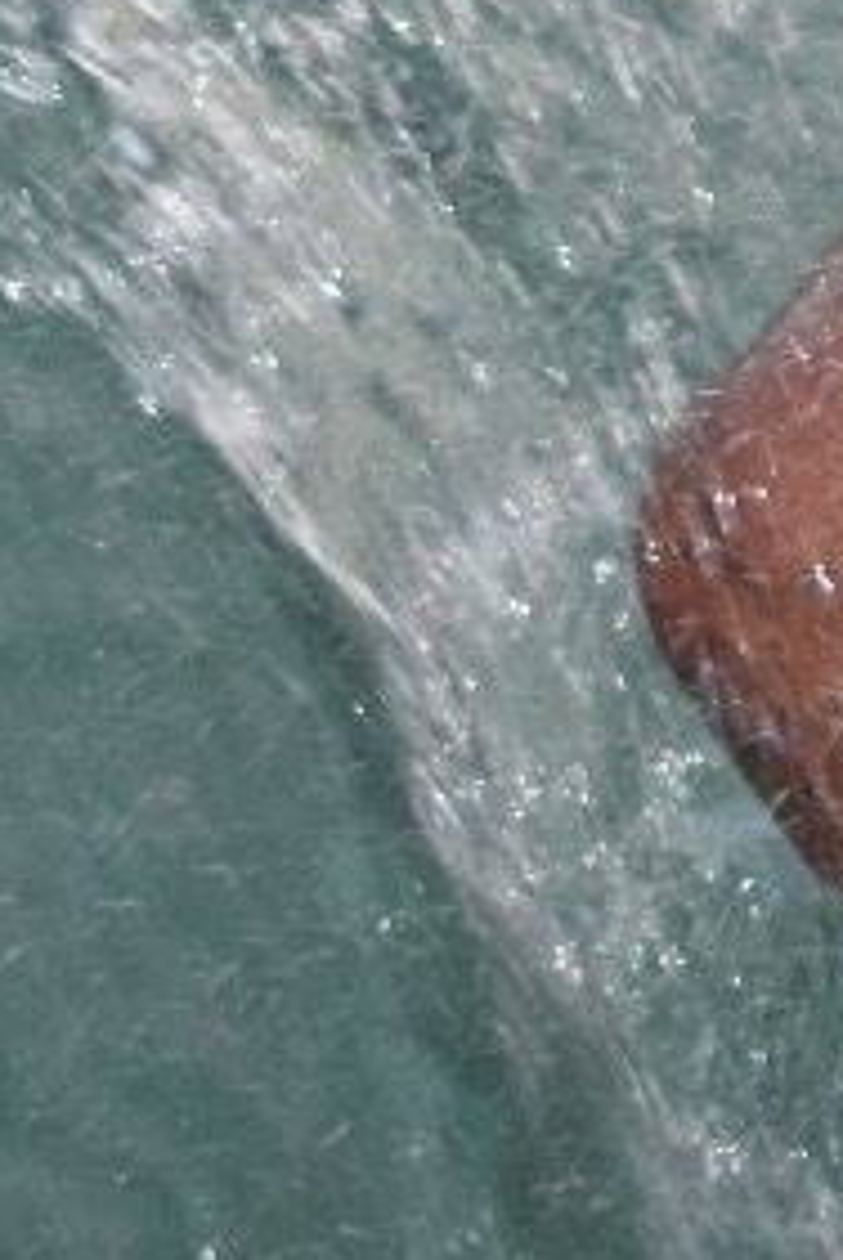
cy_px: -341
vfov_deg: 4.3
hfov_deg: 2.9
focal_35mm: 475
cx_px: 2022
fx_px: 16638
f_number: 4.5
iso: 360
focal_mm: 55
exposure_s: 1/125
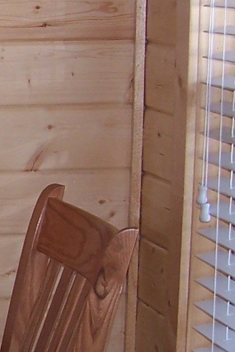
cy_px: 227
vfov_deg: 14.4
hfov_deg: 8.9
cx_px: -298
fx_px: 1389
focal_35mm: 142
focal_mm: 6.3
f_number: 2.8
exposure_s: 1/60
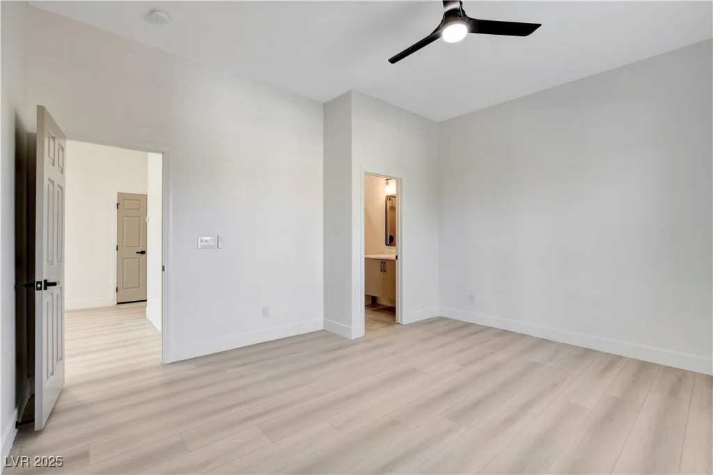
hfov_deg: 100.4
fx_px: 297
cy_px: 238
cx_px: 356
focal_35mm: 15
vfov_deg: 77.3
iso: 400
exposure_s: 1/20
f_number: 9
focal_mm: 10
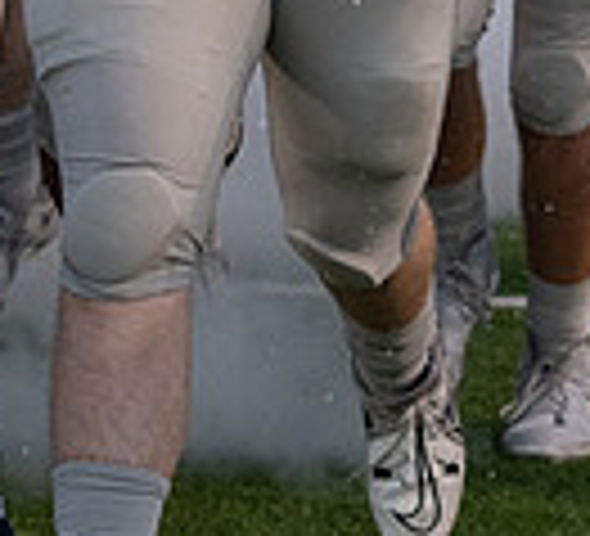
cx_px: 553
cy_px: -383
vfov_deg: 5.1
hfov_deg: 5.7
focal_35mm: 321
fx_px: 5913
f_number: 4
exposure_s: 1/1250
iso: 2500
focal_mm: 70
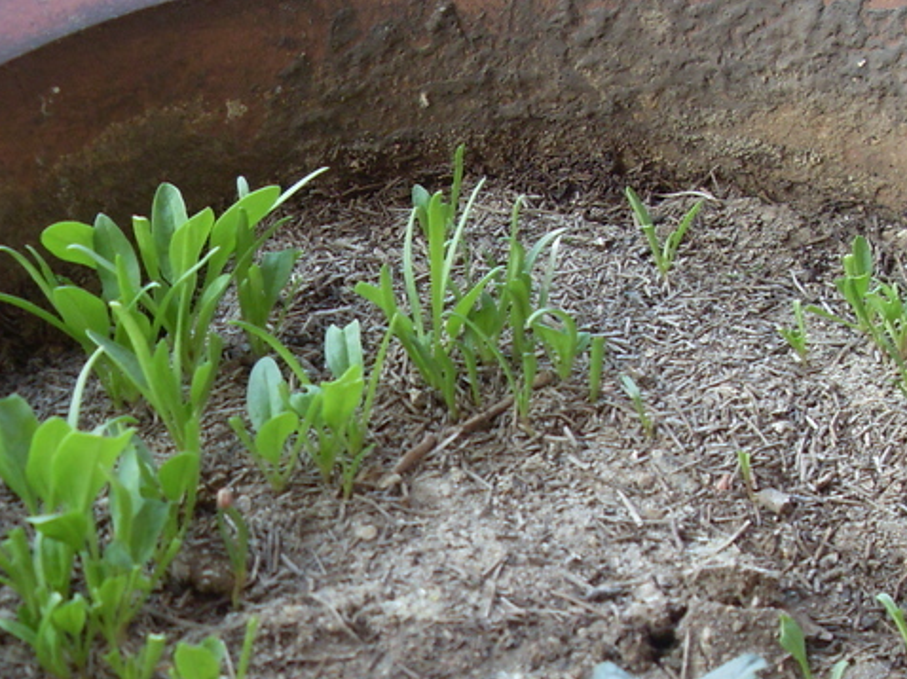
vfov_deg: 19.4
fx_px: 1964
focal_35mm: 75
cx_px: 548
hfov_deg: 25.9
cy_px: 561
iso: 100
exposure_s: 1/90
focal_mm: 6.3
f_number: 2.8
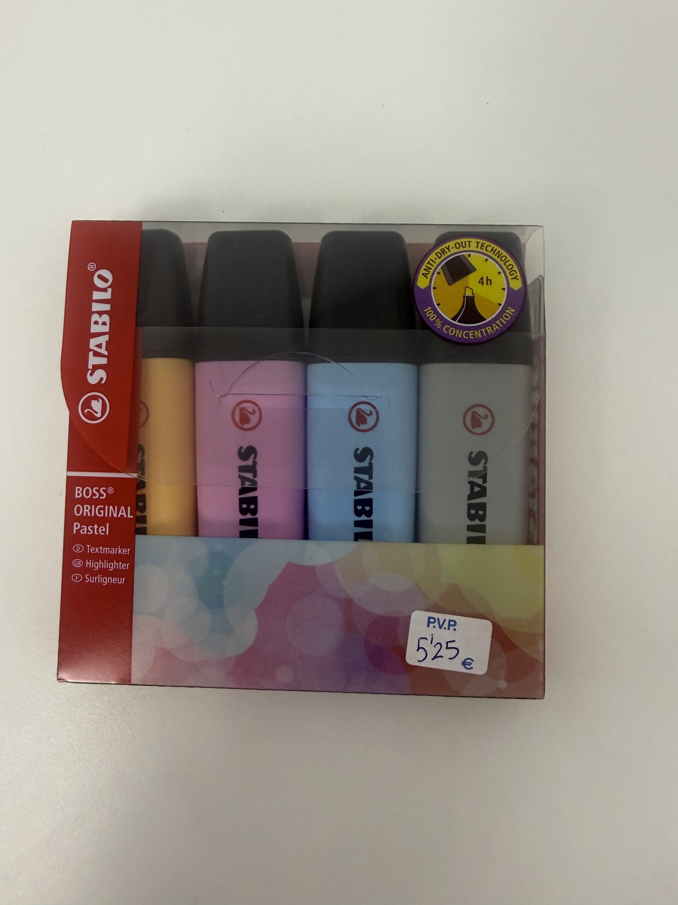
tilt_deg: -85.4
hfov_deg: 56.8
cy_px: 452
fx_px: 627
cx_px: 339
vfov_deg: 71.6
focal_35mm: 24
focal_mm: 2.22
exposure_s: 1/100
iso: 125
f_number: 2.2
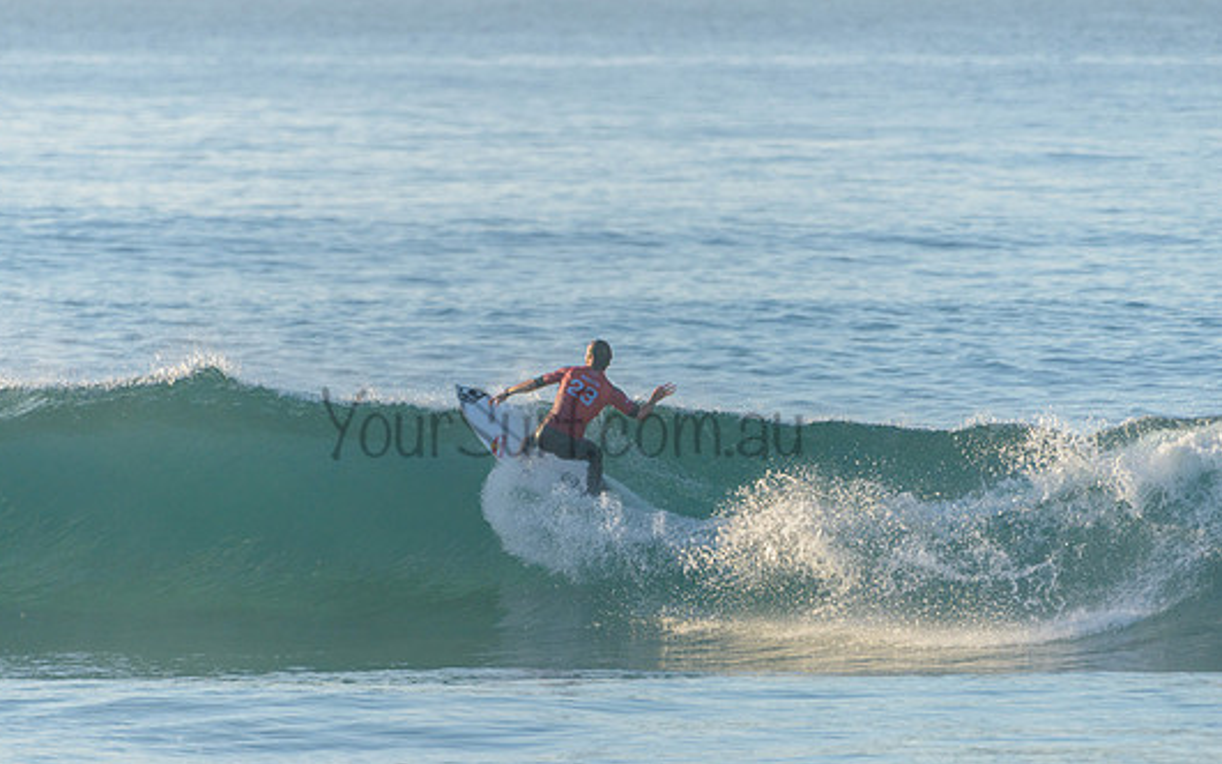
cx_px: 559
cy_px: 404
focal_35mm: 575
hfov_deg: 3.7
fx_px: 19152
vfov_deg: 2.3
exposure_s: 1/2000
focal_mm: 500
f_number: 5.6
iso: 400
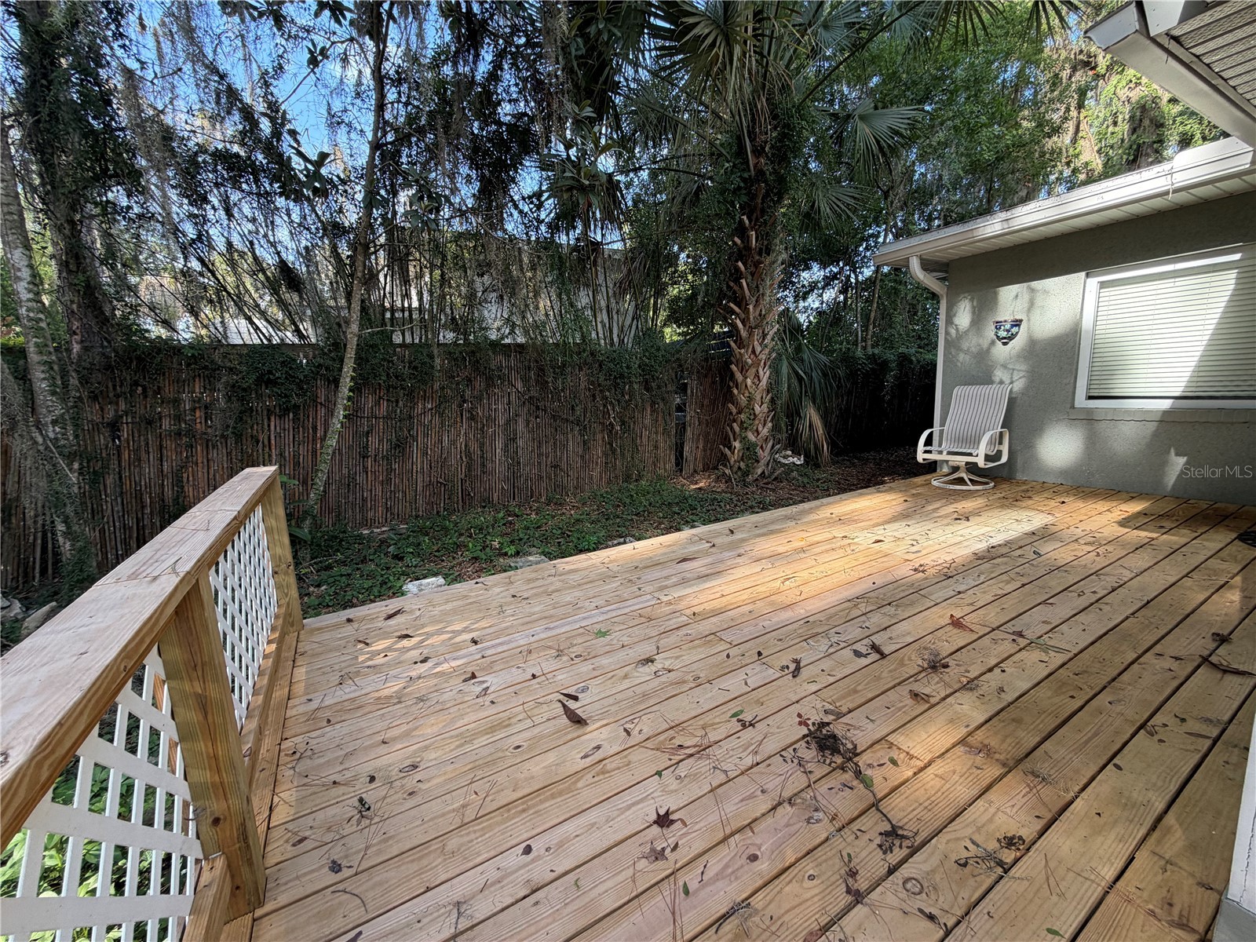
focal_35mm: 14
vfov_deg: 85.7
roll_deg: +2.9
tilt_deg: -10.2
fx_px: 508
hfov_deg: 102.1
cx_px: 628
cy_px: 471
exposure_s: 1/121
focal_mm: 2.22
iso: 64
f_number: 2.2
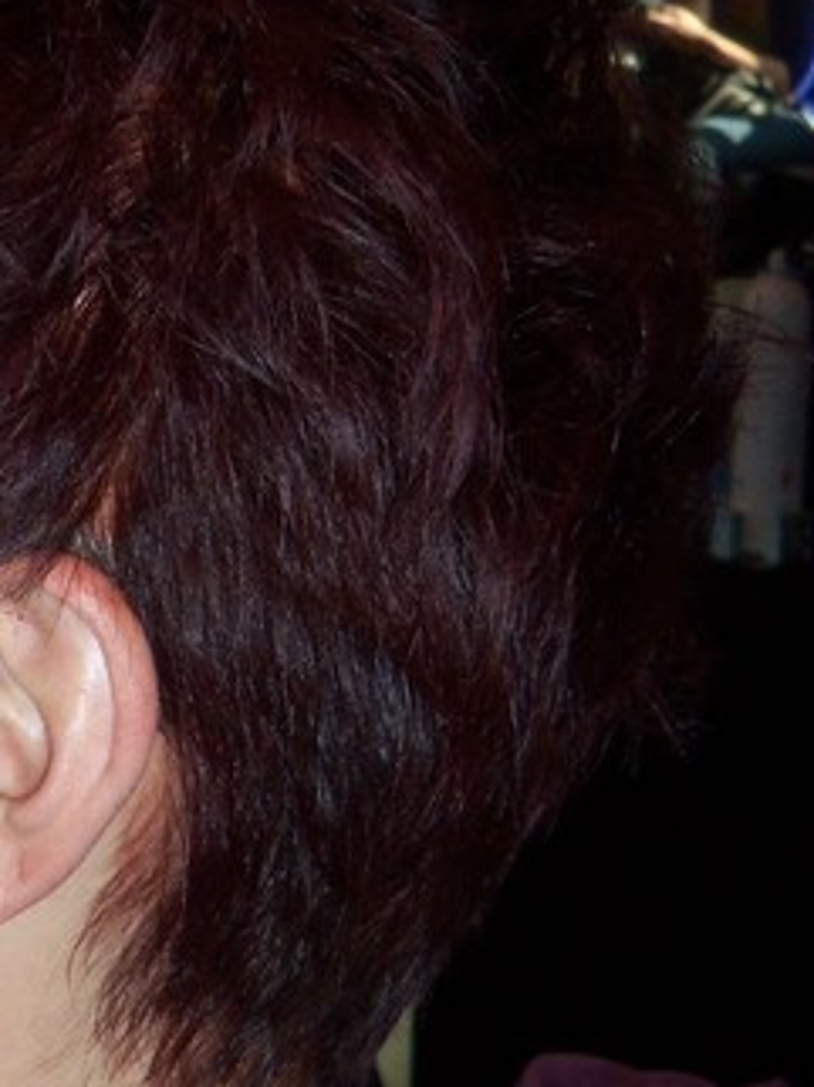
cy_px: 609
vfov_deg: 15.2
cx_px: -108
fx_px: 4081
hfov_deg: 11.2
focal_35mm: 130
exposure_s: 1/50
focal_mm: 8.7
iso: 100
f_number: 4.6
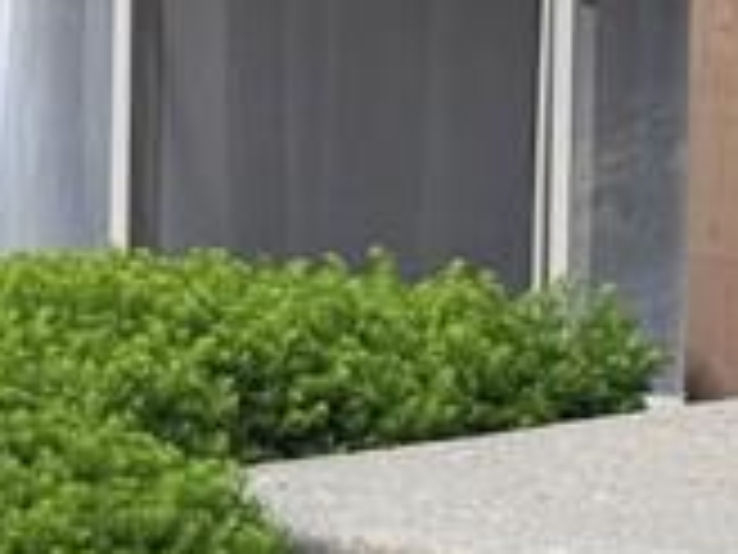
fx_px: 6375
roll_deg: -0.5
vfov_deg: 5.0
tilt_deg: -5.0
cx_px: -392
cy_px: 248
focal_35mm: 299
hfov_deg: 6.5
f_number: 1.78
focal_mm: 6.76
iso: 100
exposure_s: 1/368
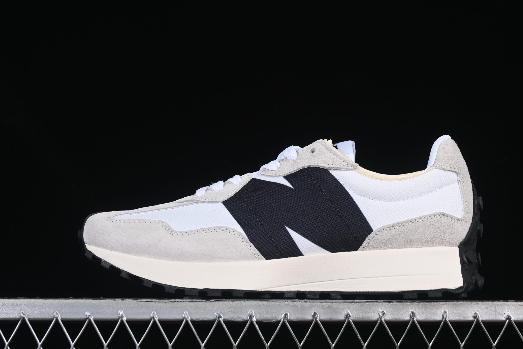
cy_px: 176
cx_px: 285
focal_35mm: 84
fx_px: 1220
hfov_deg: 24.2
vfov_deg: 16.3
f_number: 8
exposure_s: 1/80
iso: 160
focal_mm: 50
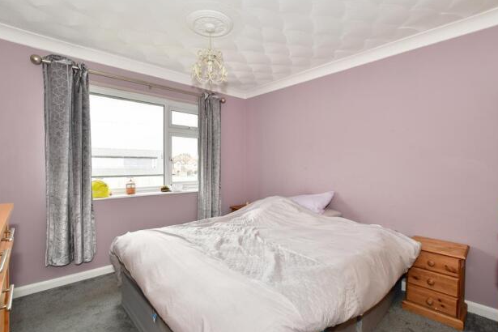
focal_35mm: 16
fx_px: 221
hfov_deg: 96.7
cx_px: 253
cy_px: 167
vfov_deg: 73.7
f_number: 5.6
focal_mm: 10
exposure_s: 1/13
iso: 250
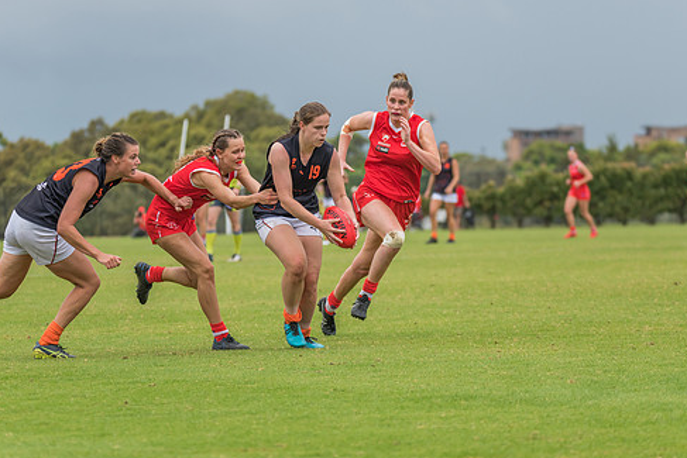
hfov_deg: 8.2
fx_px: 4772
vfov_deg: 5.5
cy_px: 211
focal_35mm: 250
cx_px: 347
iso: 500
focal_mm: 210
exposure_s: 1/1250
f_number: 5.6
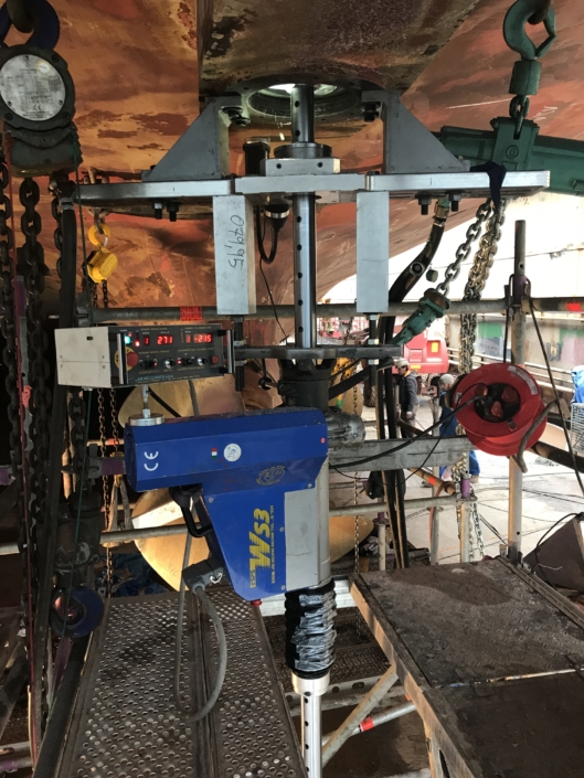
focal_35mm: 28
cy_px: 389
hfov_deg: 49.8
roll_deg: +0.7
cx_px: 292
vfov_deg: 63.4
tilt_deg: -7.7
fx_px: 630
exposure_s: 1/20
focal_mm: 3.99
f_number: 1.8
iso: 40
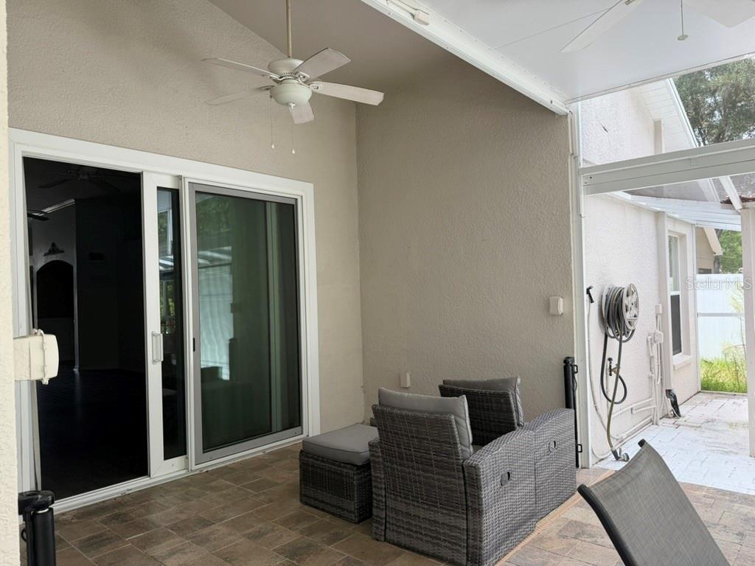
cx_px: 378
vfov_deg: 56.8
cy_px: 283
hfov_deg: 71.6
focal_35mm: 24
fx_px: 523
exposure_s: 1/416
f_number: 1.78
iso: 80
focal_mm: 6.76
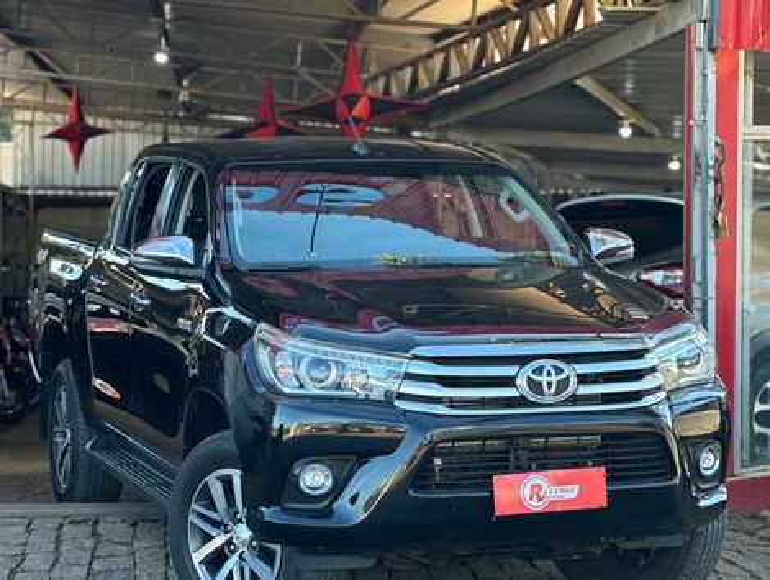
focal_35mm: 77
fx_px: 1715
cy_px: 290
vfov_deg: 19.2
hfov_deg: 25.3
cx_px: 385
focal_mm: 9
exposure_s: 1/121
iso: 80
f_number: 2.8
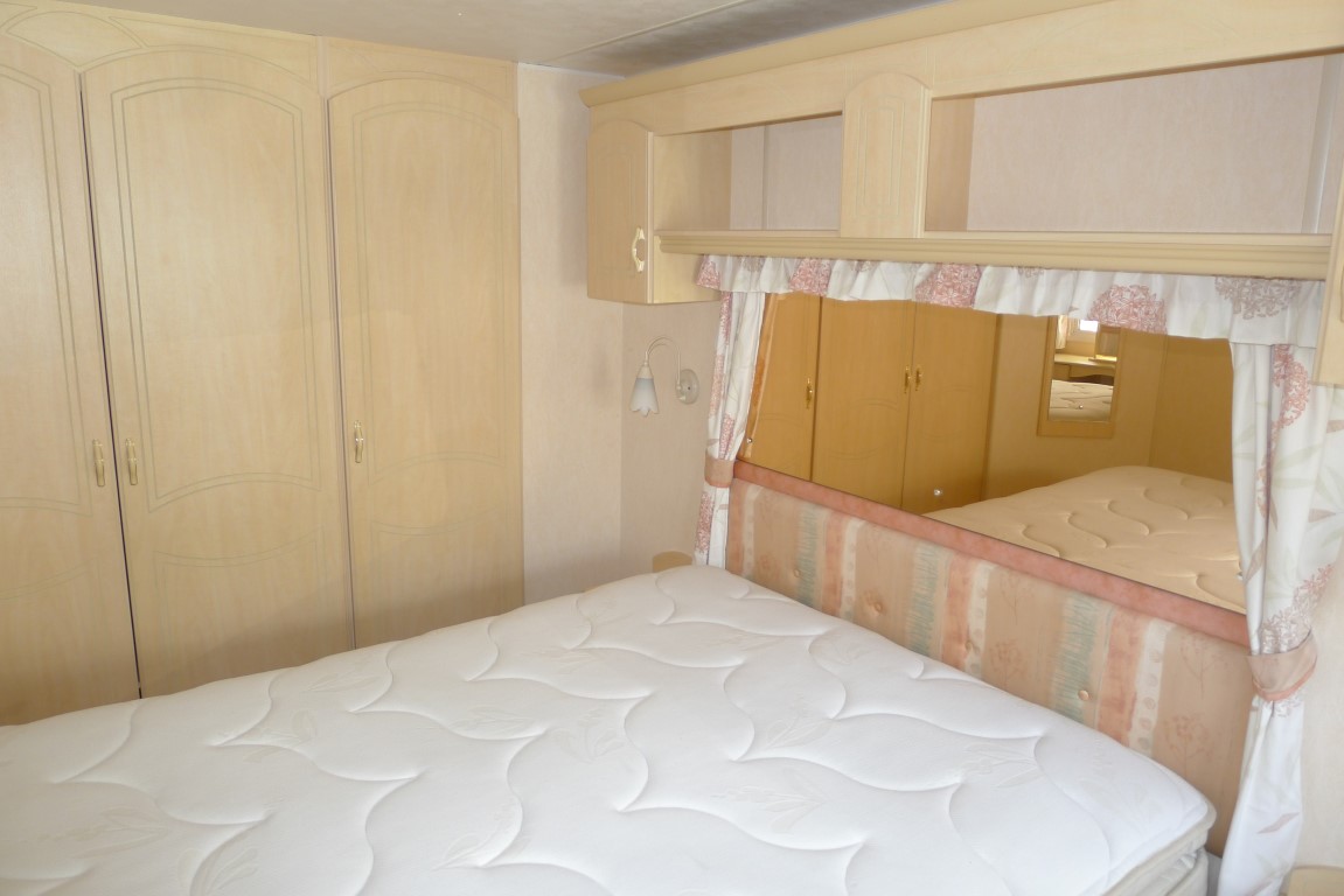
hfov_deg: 73.7
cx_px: 672
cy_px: 448
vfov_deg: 53.2
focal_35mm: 24
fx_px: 896
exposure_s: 1/80
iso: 100
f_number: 2
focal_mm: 5.1
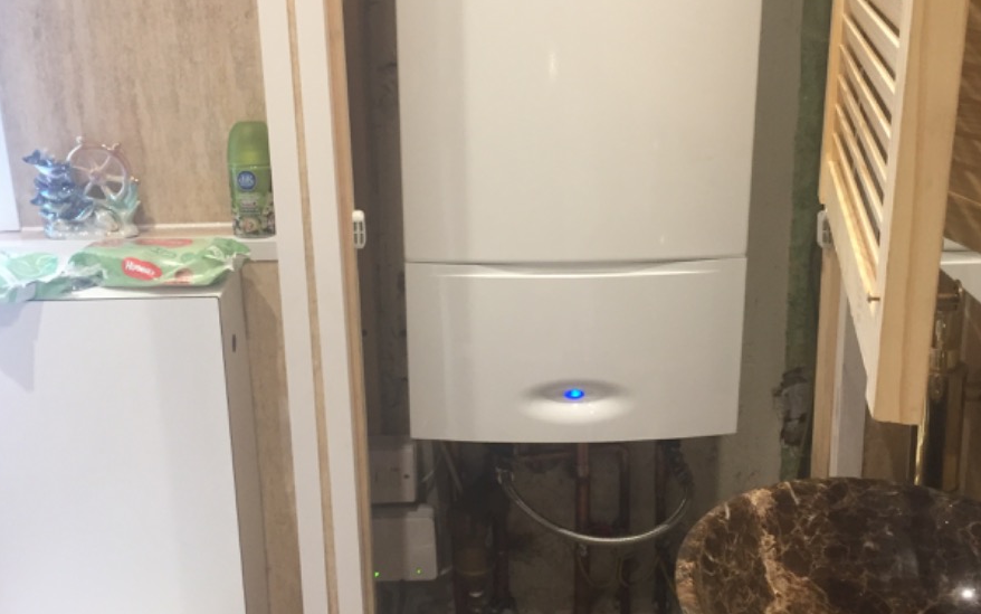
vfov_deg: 30.4
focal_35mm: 42
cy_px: 230
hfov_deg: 47.2
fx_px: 1123
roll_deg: -0.1
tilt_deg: -17.9
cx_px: 484
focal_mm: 4.15
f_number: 2.2
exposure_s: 1/33
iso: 64
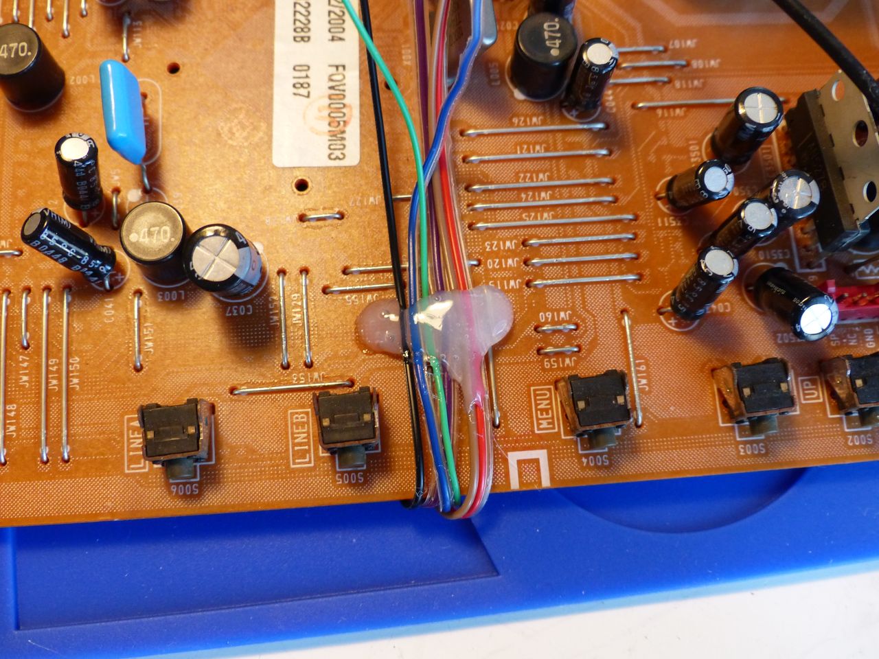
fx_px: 940
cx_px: 440
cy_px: 330
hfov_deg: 50.1
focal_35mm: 37
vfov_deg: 38.7
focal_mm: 6.6
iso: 320
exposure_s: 1/60
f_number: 2.8
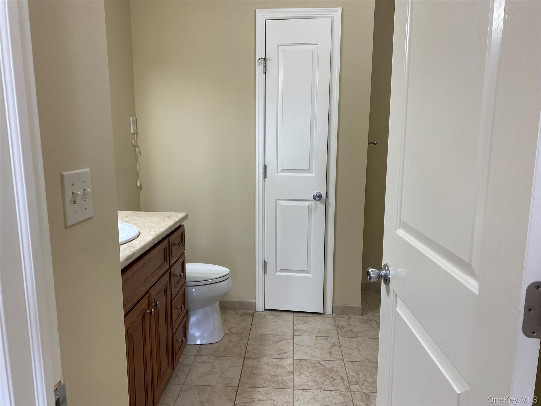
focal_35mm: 26
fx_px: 406
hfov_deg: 67.3
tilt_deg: -9.7
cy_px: 203
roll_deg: +0.1
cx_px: 270
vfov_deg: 53.1
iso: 100
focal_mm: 4.25
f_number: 1.8
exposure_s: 1/120
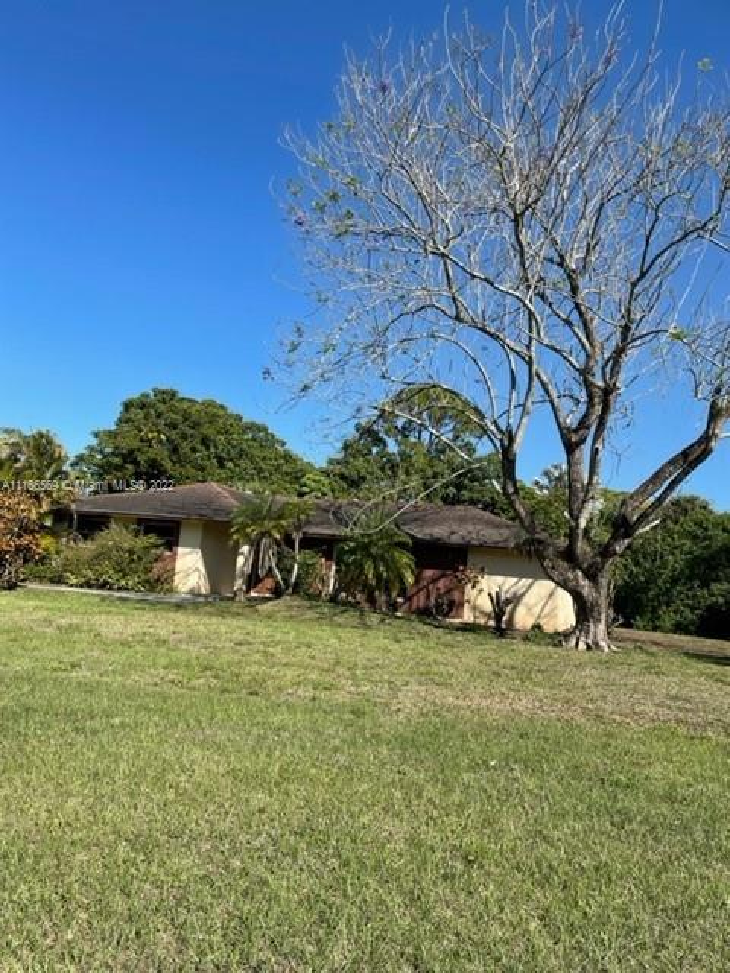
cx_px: 365
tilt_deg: +7.6
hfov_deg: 53.1
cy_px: 486
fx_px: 731
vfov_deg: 67.3
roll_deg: -5.1
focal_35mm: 26
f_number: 1.6
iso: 32
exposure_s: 1/2451
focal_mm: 4.2
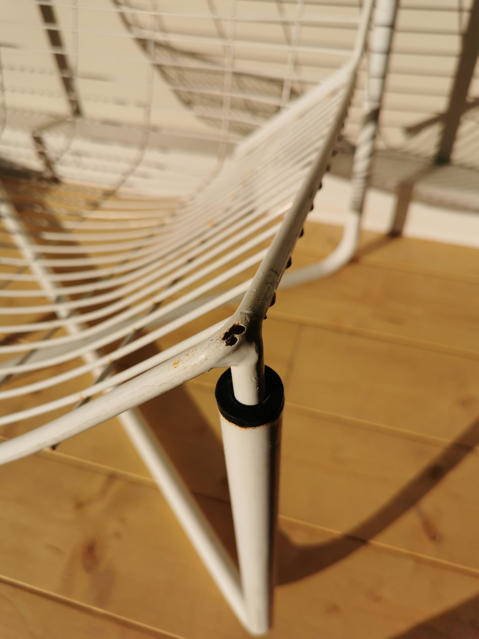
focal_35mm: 27
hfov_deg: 51.4
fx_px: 498
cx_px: 240
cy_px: 320
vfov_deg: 65.3
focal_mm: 5.58
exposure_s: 1/7519
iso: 50
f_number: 1.8
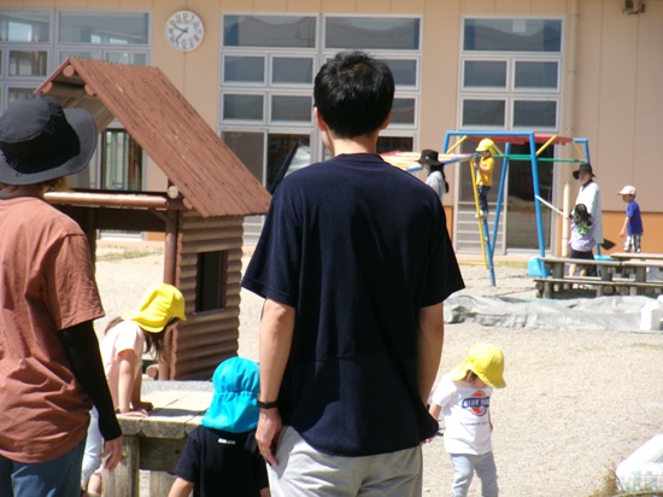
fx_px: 2719
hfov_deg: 13.9
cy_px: 248
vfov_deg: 10.4
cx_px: 332
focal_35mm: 142
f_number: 6.3
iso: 100
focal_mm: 25.5
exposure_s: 1/320
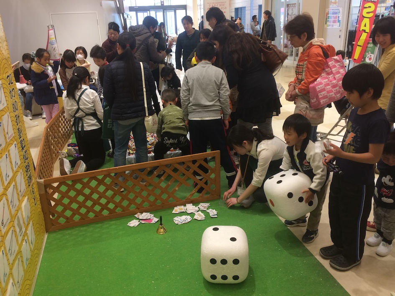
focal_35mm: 29
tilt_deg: -19.7
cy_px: 148
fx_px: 331
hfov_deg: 61.7
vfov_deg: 48.2
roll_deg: +2.8
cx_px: 198
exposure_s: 1/30
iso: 50
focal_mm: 4.15
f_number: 2.2
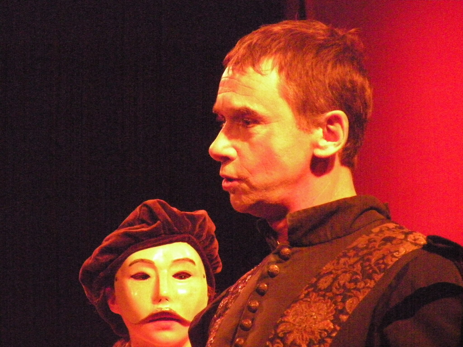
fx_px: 3531
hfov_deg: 7.5
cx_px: 232
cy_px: 174
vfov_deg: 5.6
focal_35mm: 264
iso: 2000
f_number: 4.5
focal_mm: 46.7
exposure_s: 1/71.8
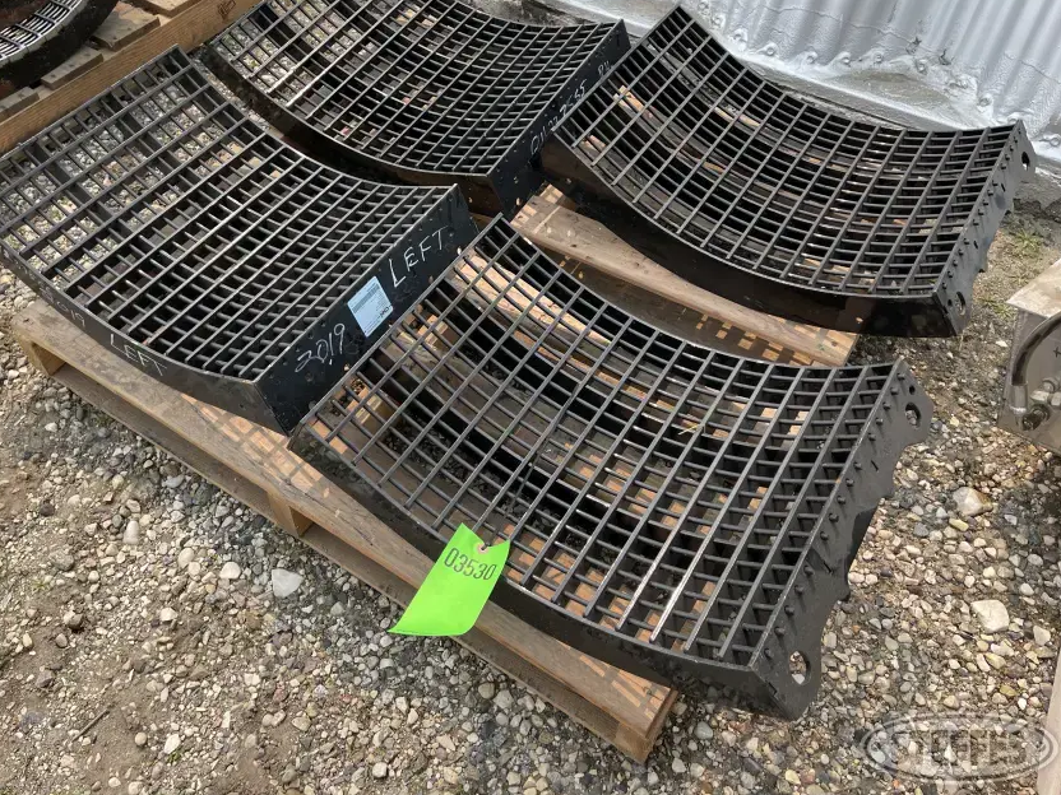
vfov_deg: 46.7
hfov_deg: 59.8
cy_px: 340
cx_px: 473
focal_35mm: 30
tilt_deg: -46.1
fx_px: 920
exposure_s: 1/1294
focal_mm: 5.1
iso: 32
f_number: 1.6
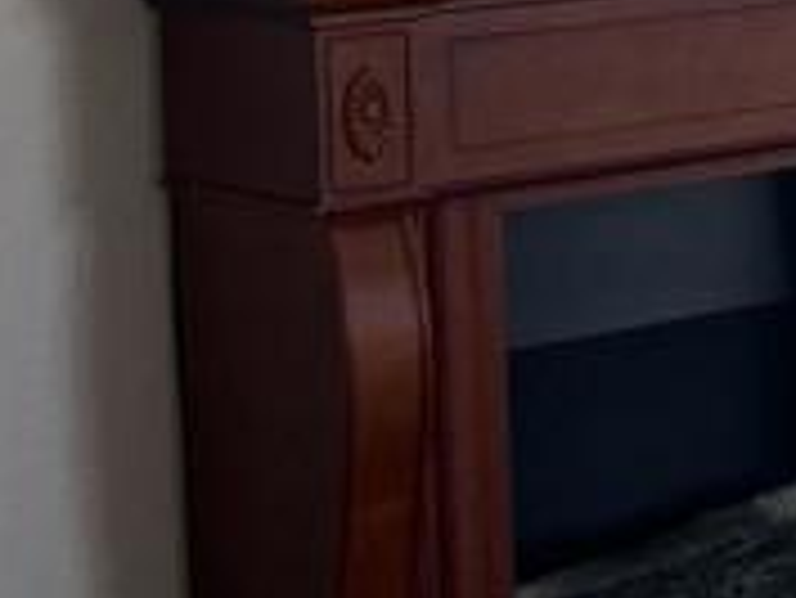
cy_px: -108
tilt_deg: -4.0
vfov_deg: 9.8
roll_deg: +0.3
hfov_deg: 11.4
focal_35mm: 150
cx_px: 1749
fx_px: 3452
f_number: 1.5
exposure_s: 1/151
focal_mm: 5.7
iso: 32
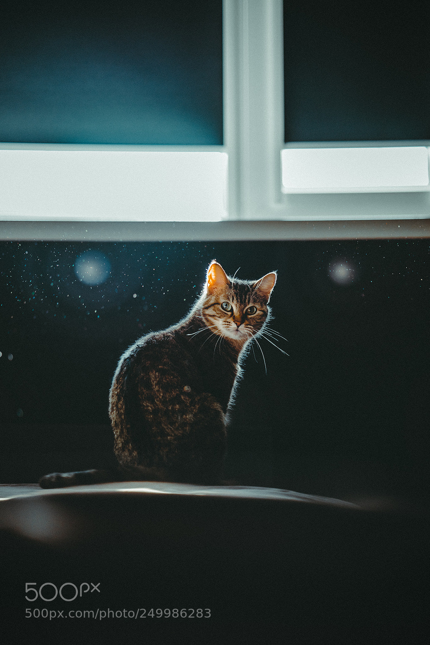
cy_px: 322
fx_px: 1523
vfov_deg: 23.9
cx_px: 215
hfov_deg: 16.1
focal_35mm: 85
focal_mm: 85
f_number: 1.8
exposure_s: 1/125
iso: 320
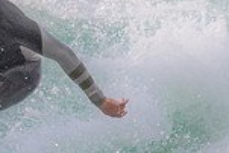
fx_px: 22559
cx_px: -165
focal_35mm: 3543
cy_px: 67
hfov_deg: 0.6
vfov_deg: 0.4
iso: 1800
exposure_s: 1/1600
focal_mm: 720
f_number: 11
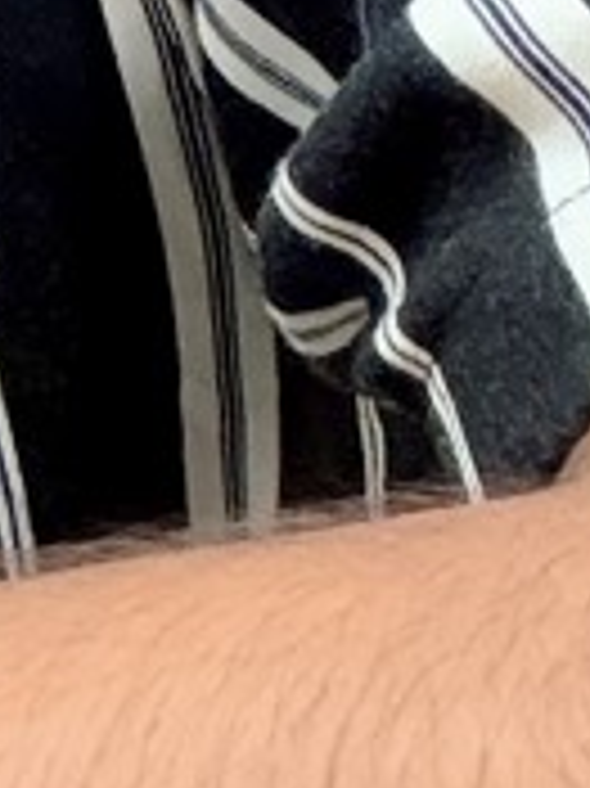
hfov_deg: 7.6
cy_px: -1612
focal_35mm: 189
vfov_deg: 8.6
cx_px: -511
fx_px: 4300
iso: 250
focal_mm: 2.71
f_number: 1.9
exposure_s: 1/50
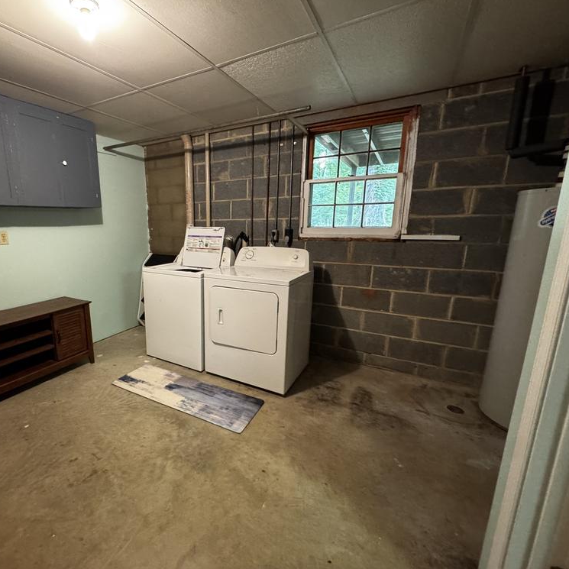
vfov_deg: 84.0
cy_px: 289
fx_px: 316
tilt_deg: -12.1
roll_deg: +0.7
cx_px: 209
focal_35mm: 17
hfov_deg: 82.2
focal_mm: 2.22
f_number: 2.2
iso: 800
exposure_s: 1/60
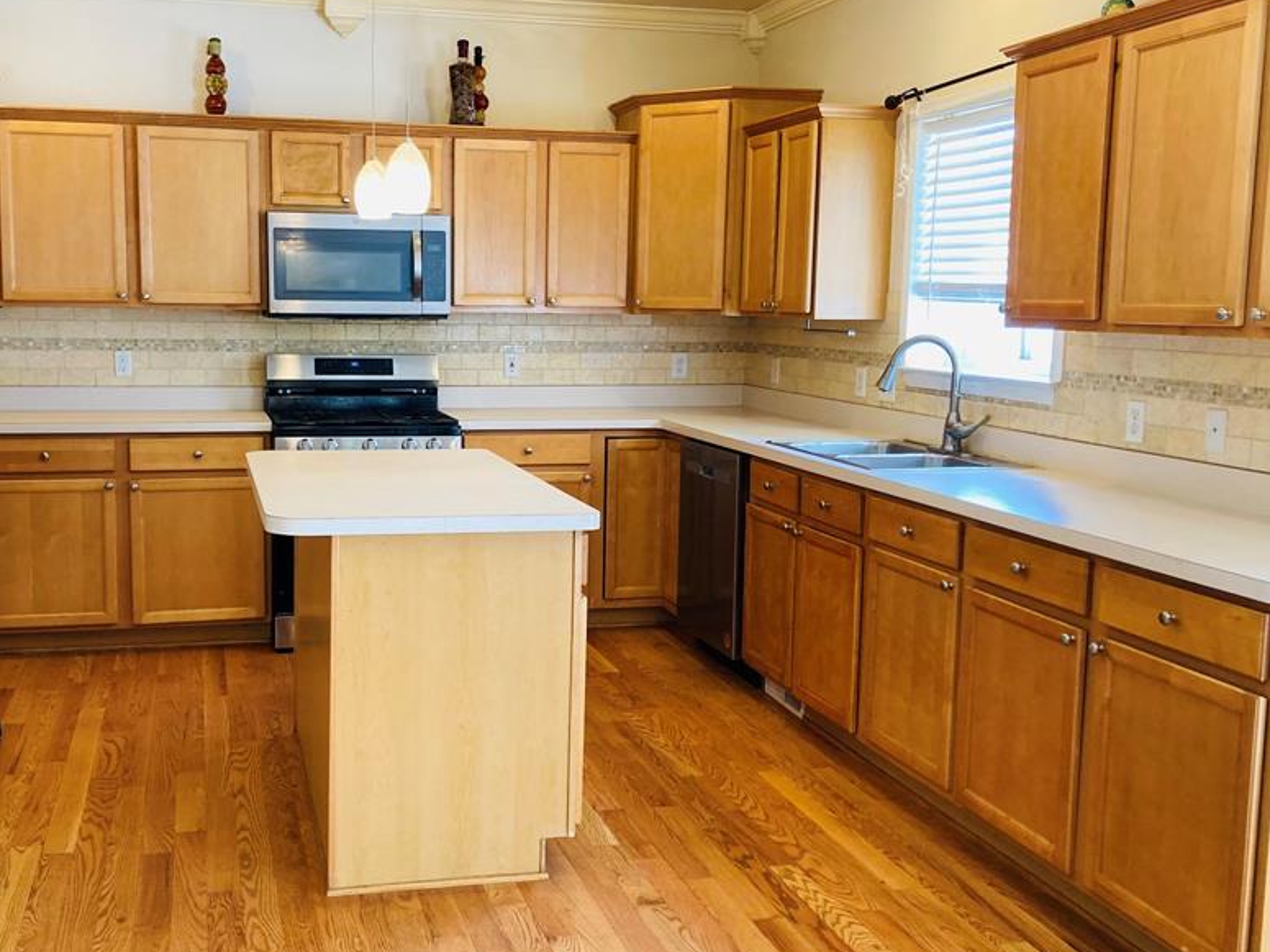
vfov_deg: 38.6
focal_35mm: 37
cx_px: 523
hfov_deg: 49.9
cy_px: 451
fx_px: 1357
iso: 80
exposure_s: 1/60
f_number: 1.8
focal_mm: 3.99
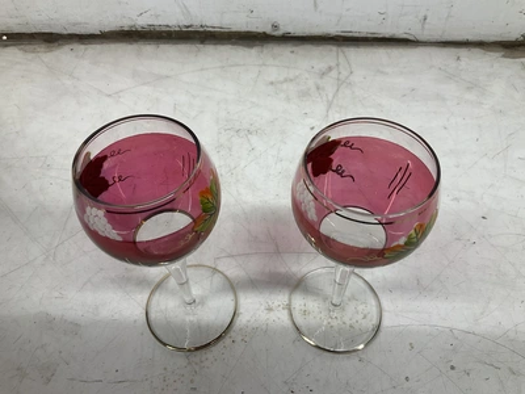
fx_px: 440
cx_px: 262
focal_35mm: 29
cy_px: 197
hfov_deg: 61.7
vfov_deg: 48.2
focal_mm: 3
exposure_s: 1/120
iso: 32
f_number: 1.8
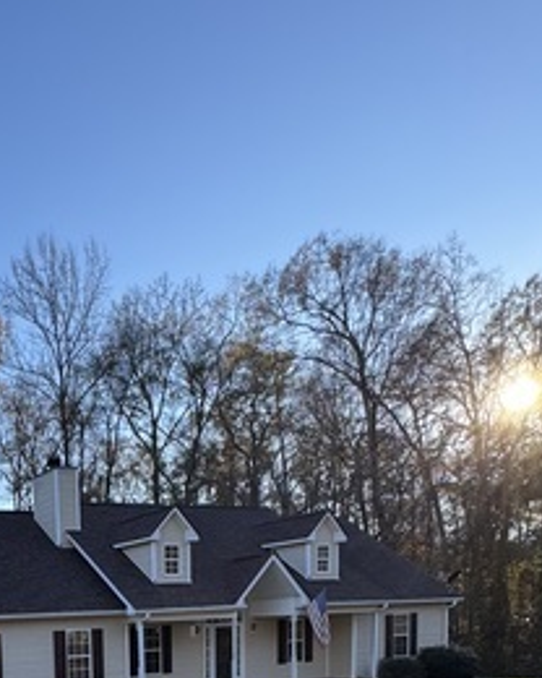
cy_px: 703
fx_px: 702
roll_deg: +3.0
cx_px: -8
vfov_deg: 43.0
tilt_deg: -7.8
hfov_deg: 37.4
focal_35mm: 35
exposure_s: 1/522
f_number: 2.2
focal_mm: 2.22
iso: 40
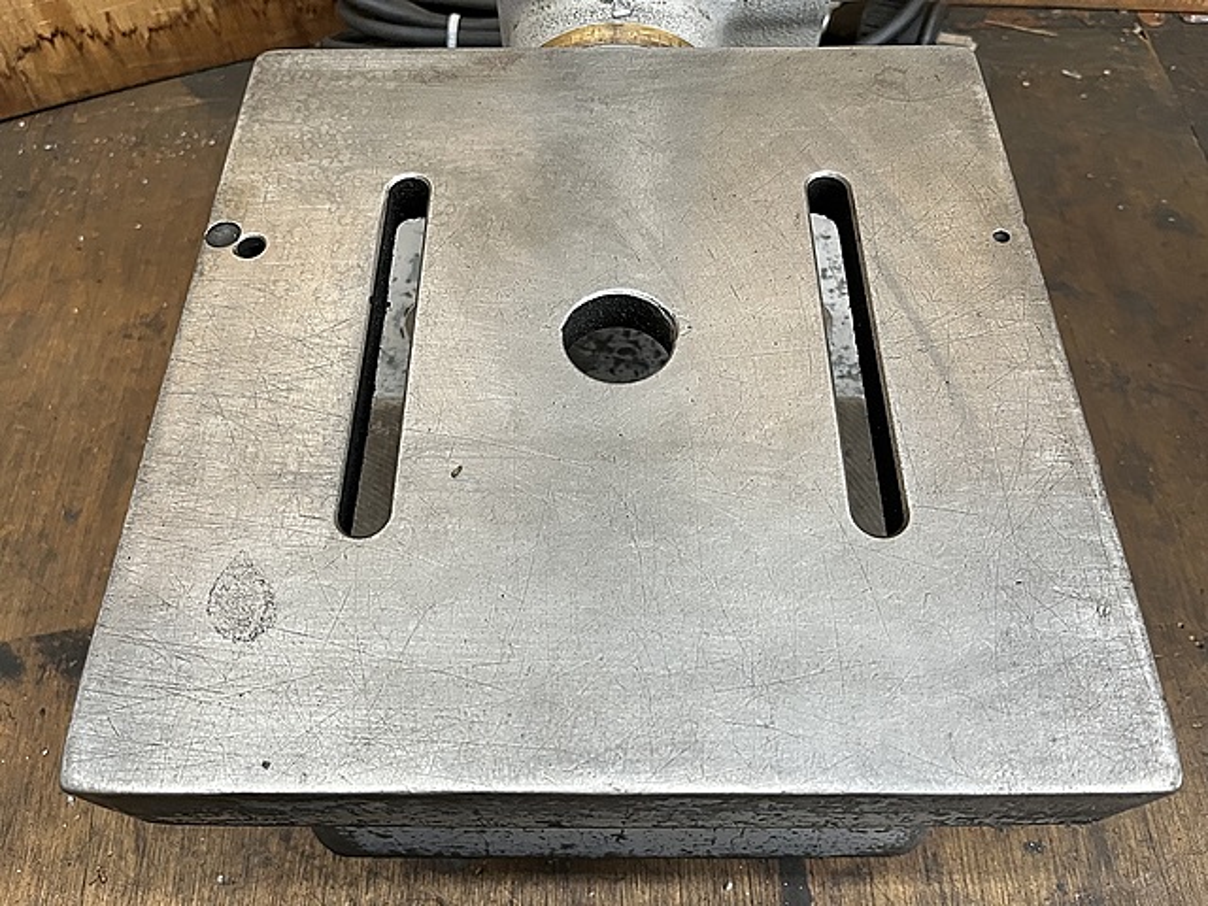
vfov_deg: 53.1
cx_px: 604
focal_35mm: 26
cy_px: 453
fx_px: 907
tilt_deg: -60.4
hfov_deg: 67.3
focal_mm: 5.1
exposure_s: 1/60
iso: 250
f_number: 1.6
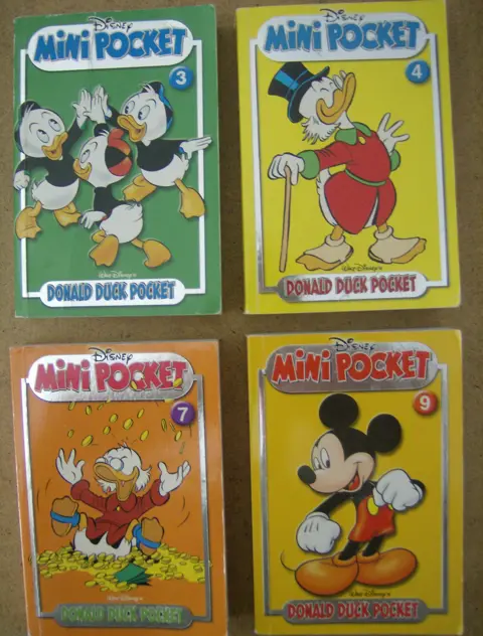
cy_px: 318
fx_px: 664
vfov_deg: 51.2
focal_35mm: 36
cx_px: 242
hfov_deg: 40.0
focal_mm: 6
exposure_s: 1/64
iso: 188
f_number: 2.8
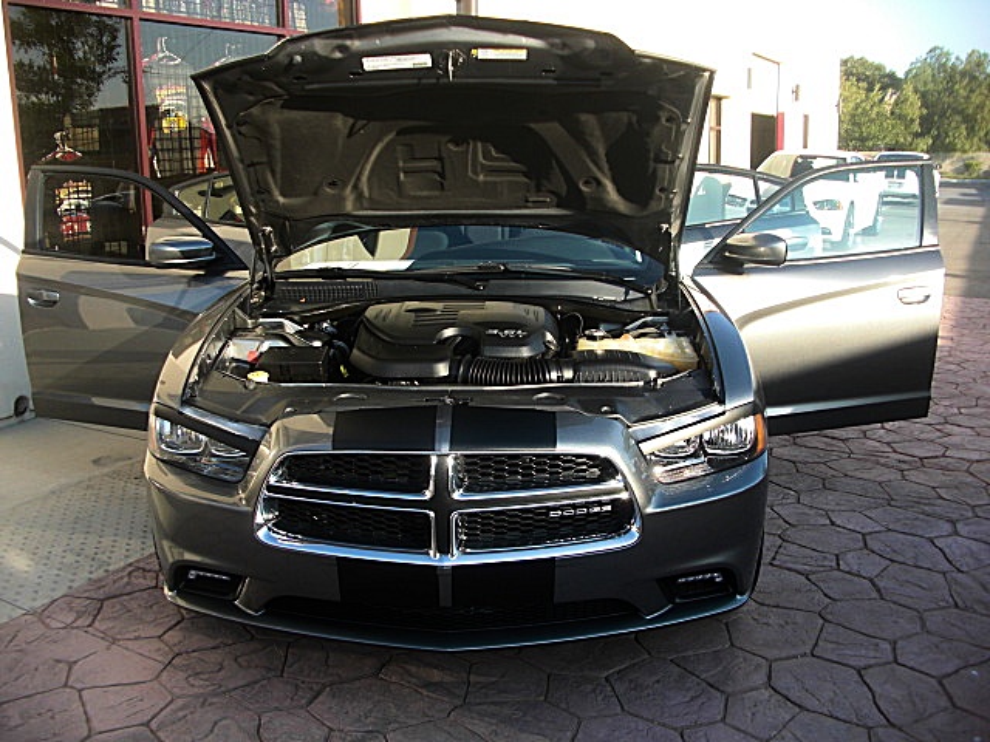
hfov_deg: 51.4
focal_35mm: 36
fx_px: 1030
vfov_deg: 39.7
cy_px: 371
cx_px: 495
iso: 50
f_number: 2.8
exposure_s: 1/200
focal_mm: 6.3
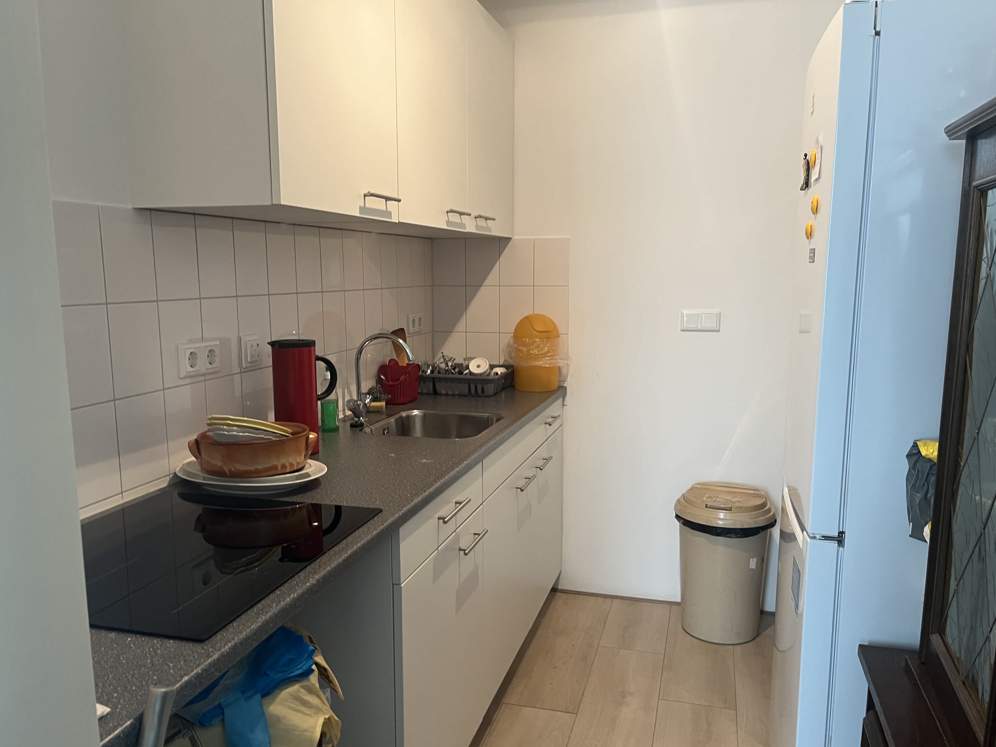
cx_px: 507
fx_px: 777
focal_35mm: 27
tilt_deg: -9.1
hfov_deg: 65.3
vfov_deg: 51.3
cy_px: 385
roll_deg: -0.2
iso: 125
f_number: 1.6
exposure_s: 1/50
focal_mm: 5.1
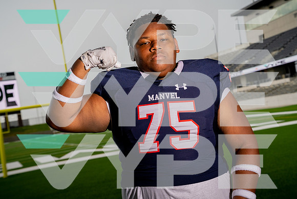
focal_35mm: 54
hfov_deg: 36.9
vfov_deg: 25.1
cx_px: 148
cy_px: 100
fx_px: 446
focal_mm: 54
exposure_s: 1/1600
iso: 1000
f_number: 6.3
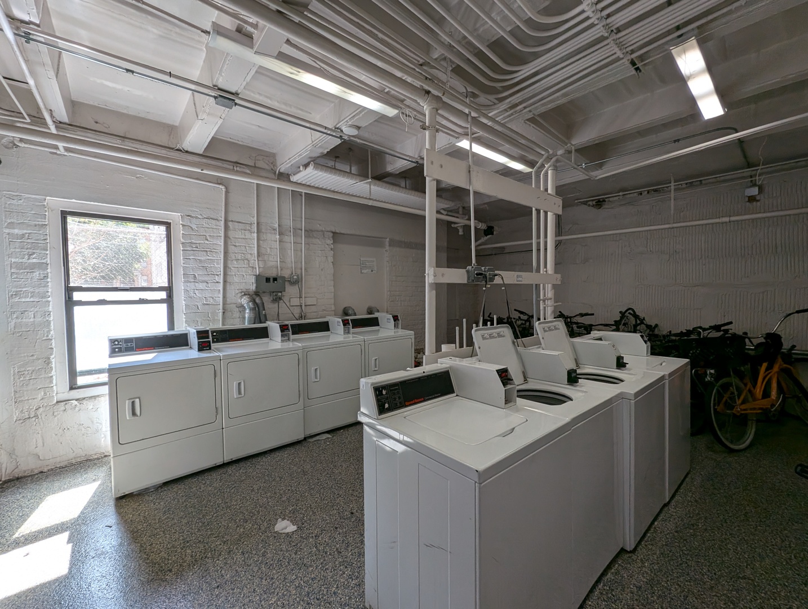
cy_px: 304
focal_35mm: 13
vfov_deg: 90.1
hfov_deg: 106.1
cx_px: 404
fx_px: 304
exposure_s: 1/120
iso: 71
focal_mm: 1.95
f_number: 2.2
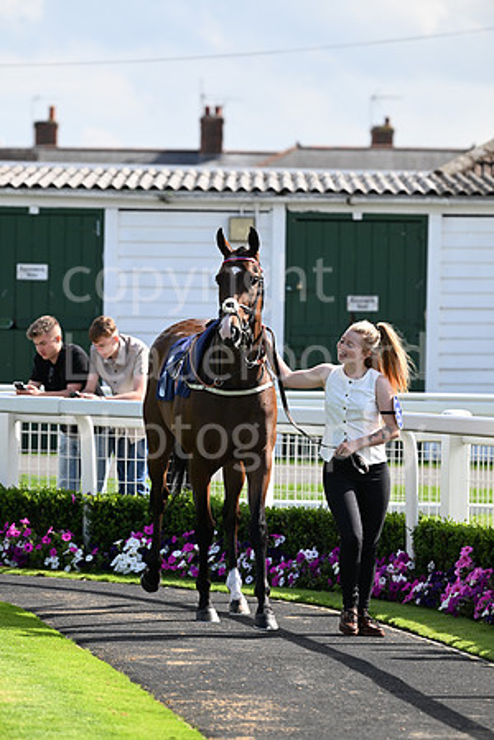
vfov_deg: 10.3
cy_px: 370
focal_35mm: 200
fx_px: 4116
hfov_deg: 6.9
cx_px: 247
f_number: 5
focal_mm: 200
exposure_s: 1/1600
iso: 500
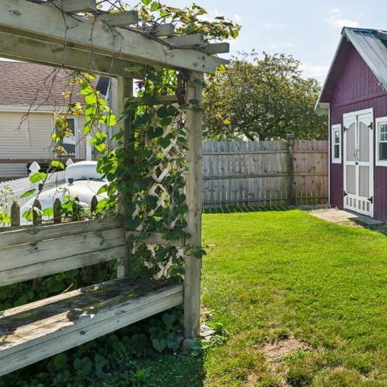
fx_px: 443
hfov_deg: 42.0
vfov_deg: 46.8
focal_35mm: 35
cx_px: 372
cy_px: 146
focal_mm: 14
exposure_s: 1/1250
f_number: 8
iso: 640
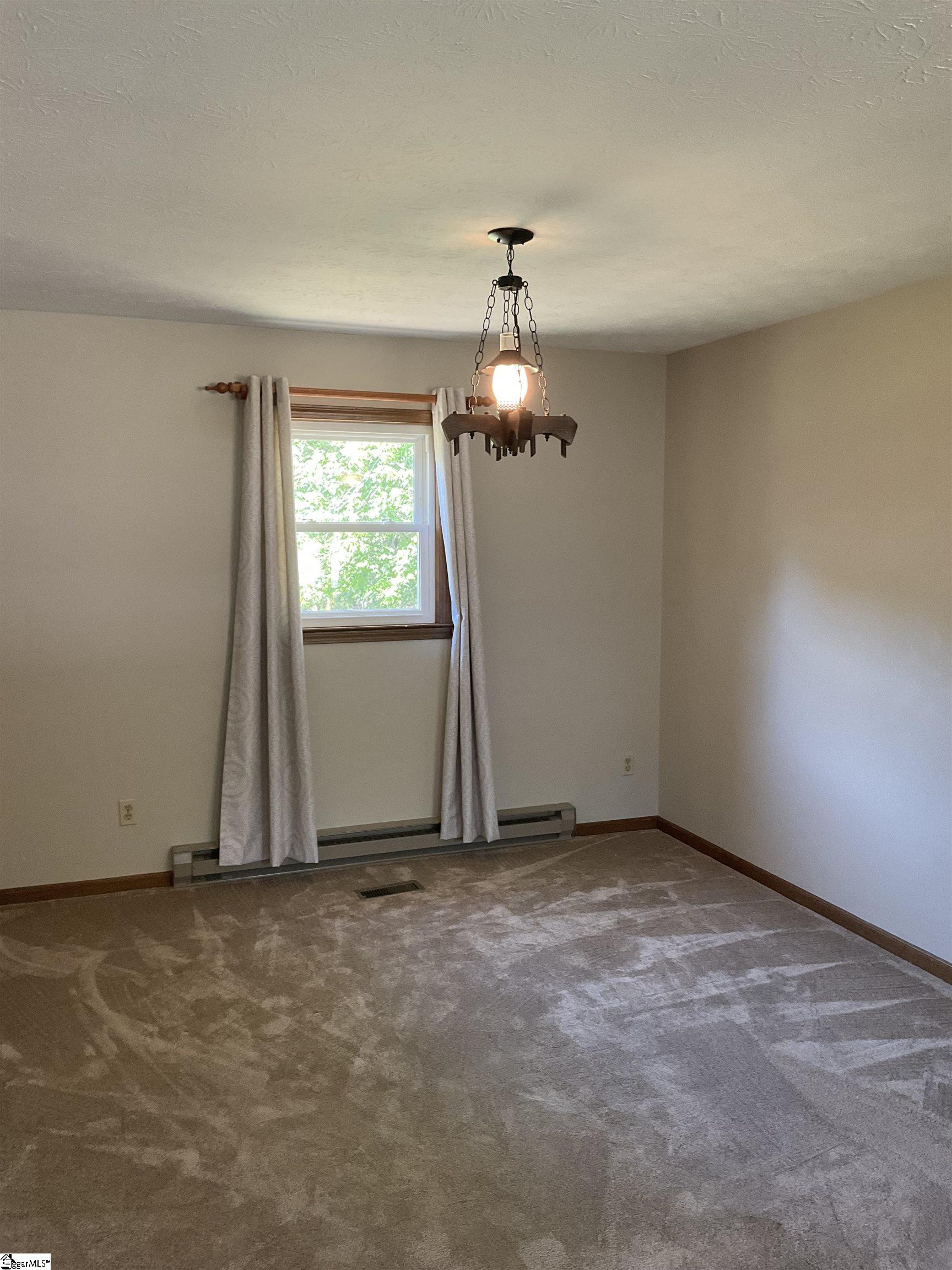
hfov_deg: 48.2
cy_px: 635
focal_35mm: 29
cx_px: 476
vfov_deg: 61.7
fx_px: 1063
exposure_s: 1/60
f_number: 1.8
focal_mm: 3
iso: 160
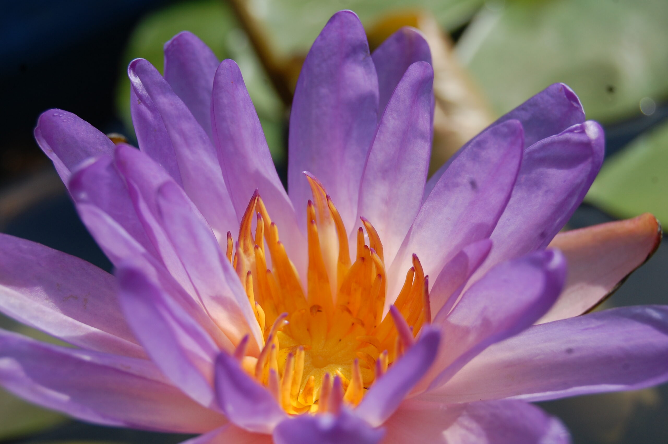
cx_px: 334
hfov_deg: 24.6
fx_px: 1529
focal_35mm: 82
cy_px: 222
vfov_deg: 16.5
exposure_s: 1/250
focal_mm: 55
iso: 200
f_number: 8
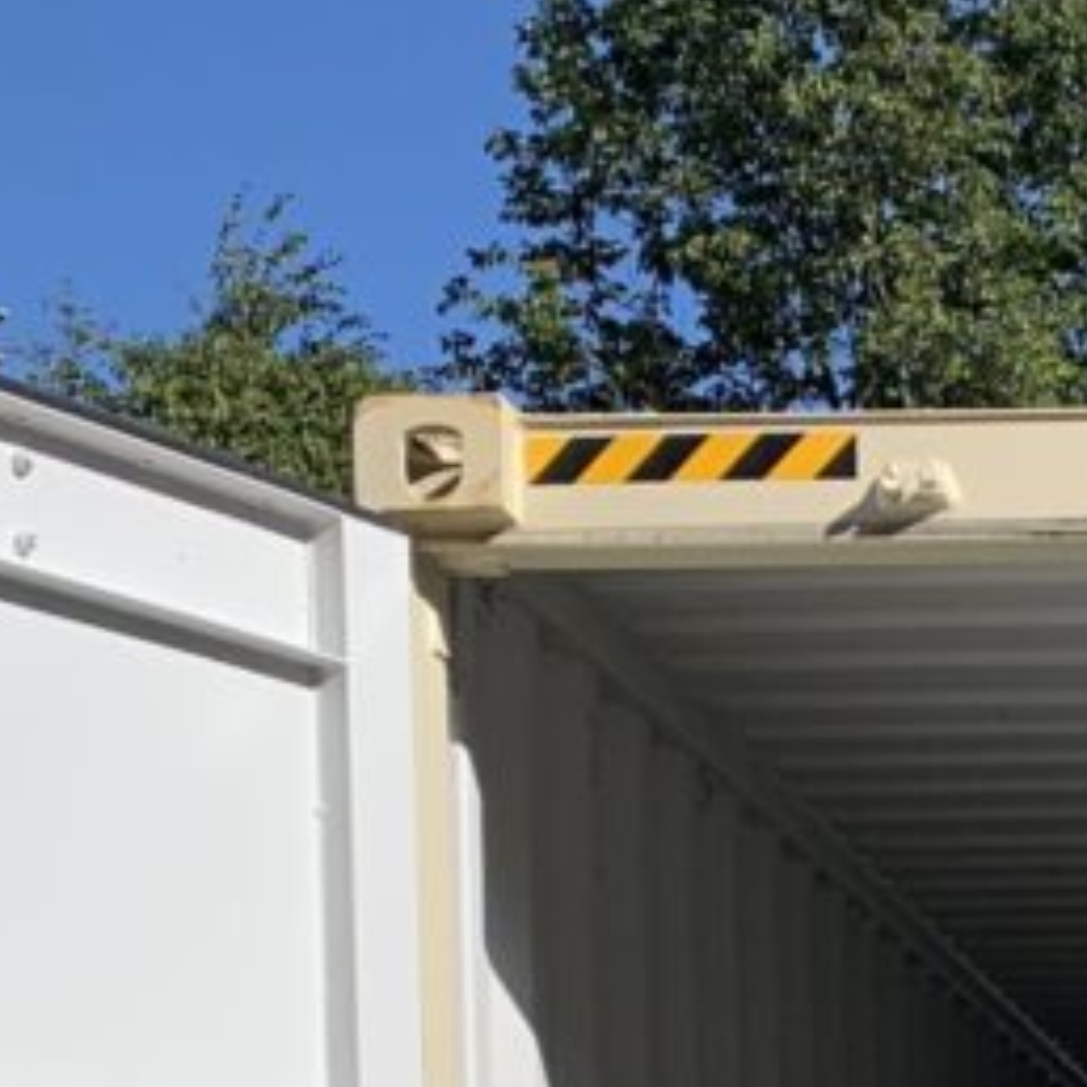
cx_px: 1588
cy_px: 1753
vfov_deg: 14.8
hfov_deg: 15.2
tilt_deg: -3.5
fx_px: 3801
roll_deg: -0.4
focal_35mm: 107
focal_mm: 4.25
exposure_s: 1/2994
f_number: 1.8
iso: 25
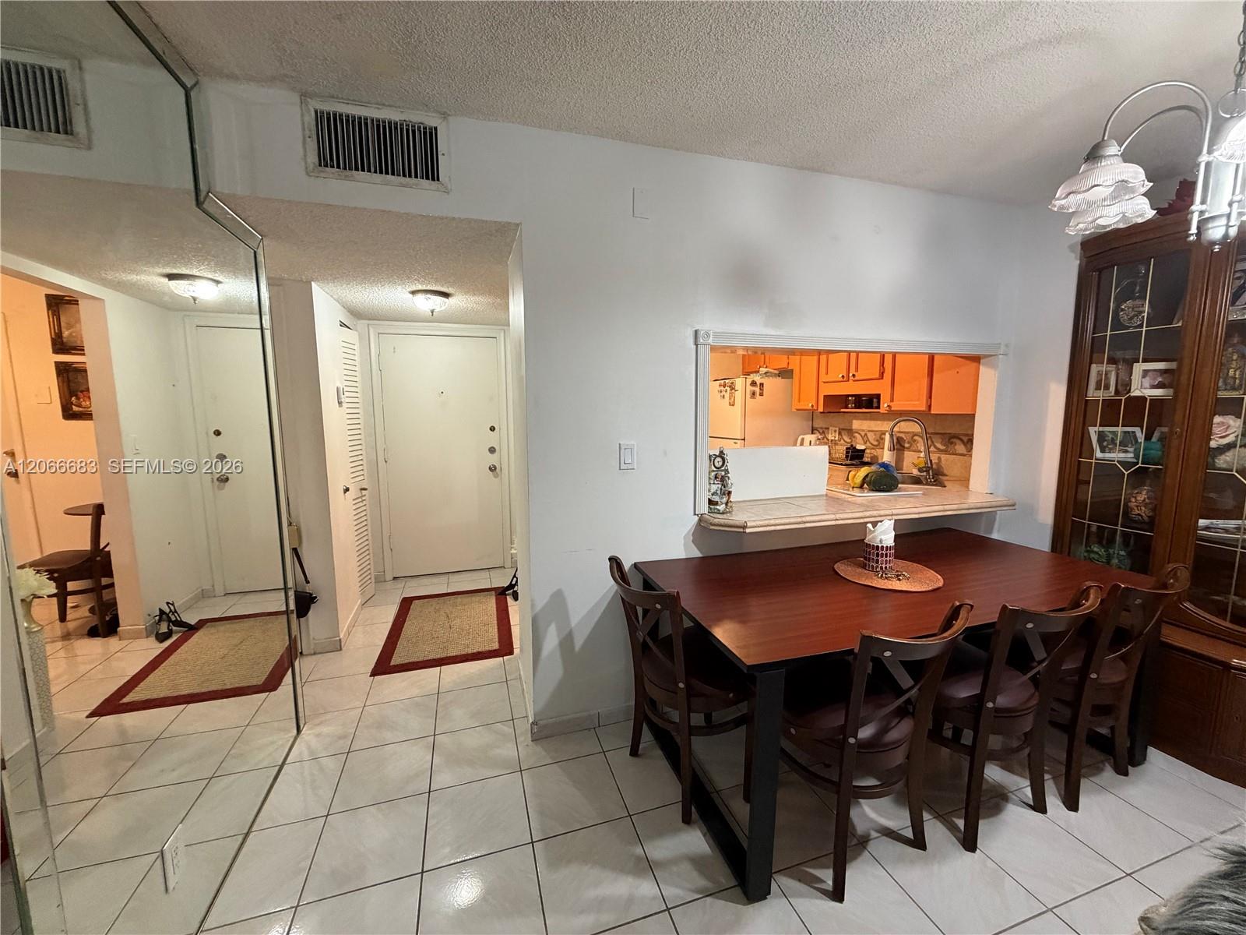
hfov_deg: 102.1
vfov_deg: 85.7
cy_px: 468
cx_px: 623
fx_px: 504
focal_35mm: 14
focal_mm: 2.22
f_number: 2.2
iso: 500
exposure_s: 1/60
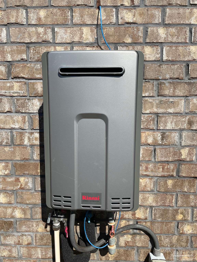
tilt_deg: -6.5
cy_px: 131
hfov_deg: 53.1
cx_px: 98
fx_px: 197
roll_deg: -0.3
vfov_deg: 67.3
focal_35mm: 26
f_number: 1.6
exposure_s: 1/4651
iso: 32
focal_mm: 4.2
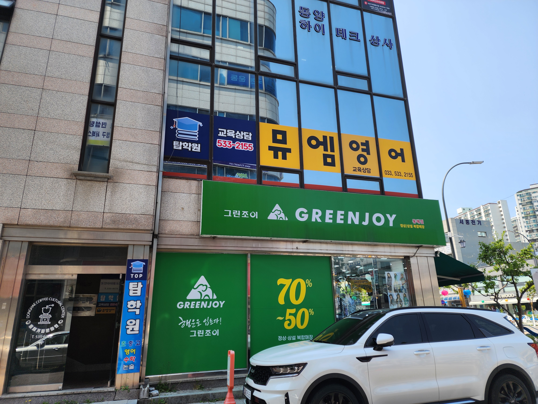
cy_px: 202
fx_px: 357
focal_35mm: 23
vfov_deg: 58.9
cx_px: 269
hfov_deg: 73.9
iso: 12
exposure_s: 1/532
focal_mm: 6.4
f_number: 1.8
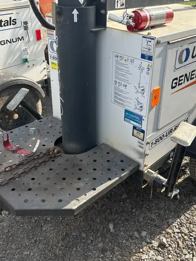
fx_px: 279
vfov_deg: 49.9
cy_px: 110
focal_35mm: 37
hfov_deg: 38.5
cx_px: 116
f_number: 1.6
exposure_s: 1/1139
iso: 50
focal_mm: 5.96
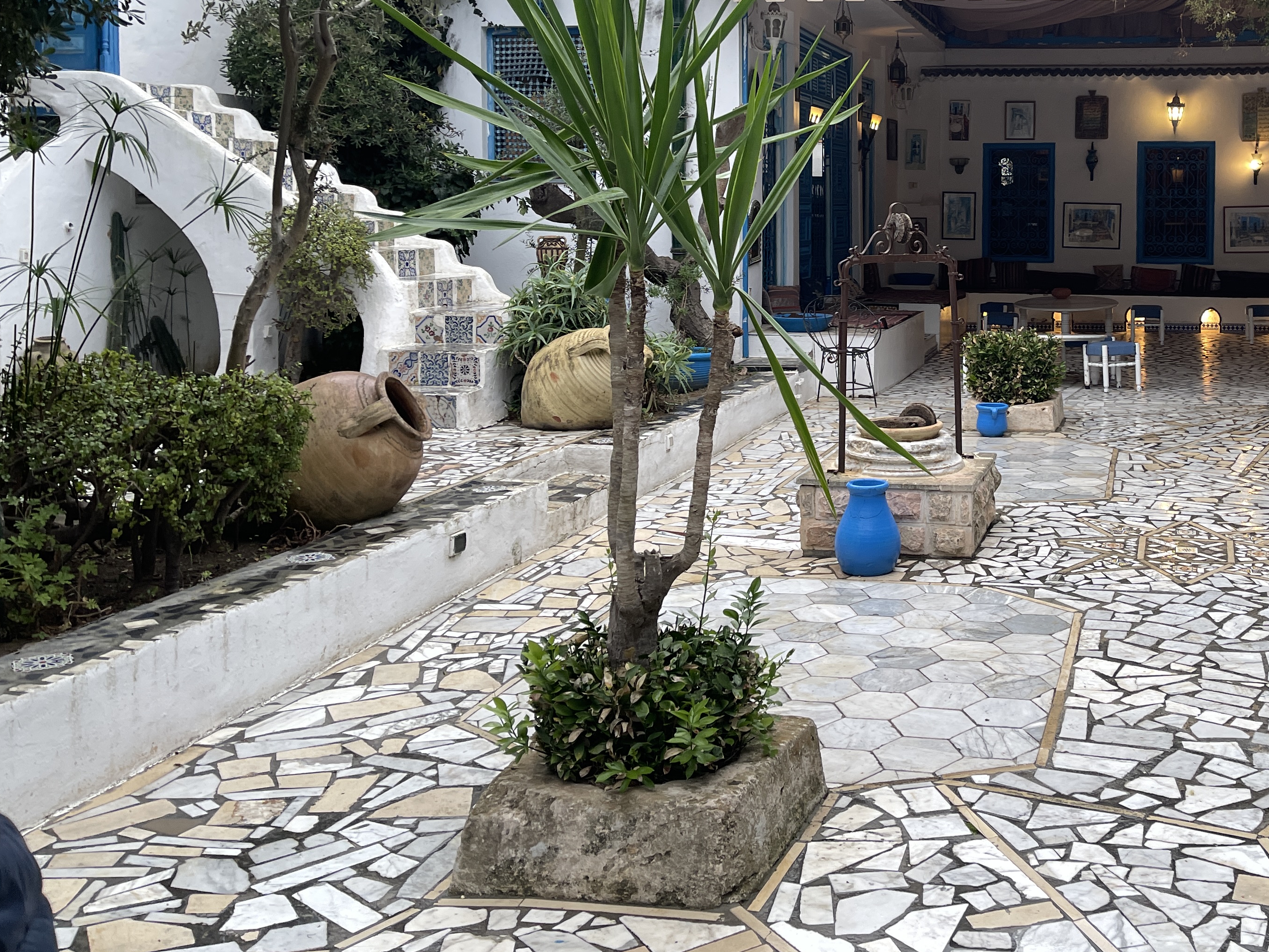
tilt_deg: -4.3
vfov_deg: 37.8
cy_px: 253
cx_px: 903
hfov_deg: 48.8
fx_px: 1356
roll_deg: +0.5
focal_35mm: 37
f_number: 1.6
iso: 80
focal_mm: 5.1
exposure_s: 1/121
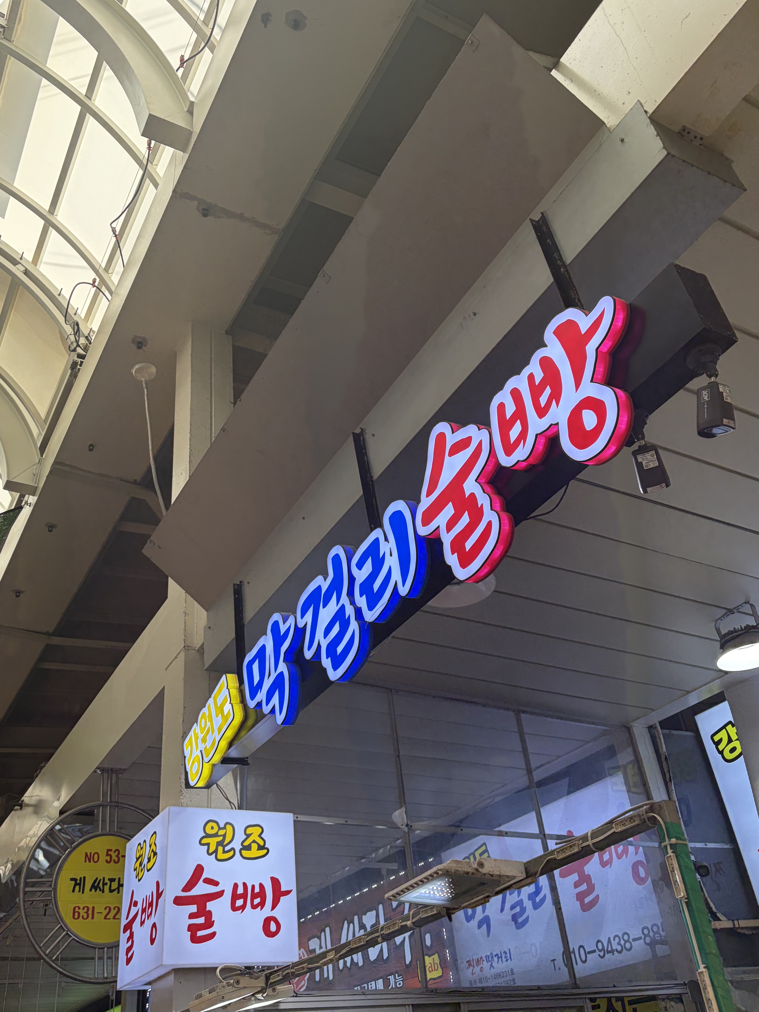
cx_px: 380
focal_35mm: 26
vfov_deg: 67.3
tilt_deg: +36.3
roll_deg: -0.6
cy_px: 506
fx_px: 760
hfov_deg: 53.1
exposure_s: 1/489
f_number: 1.6
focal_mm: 5.96
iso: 64
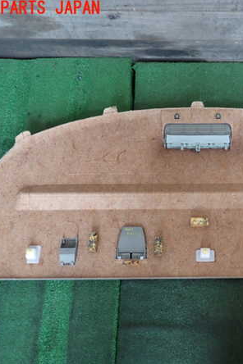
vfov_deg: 43.6
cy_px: 183
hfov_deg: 29.1
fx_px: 456
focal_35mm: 45
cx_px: 197
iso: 125
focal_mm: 5.79
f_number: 2.4
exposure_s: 1/60
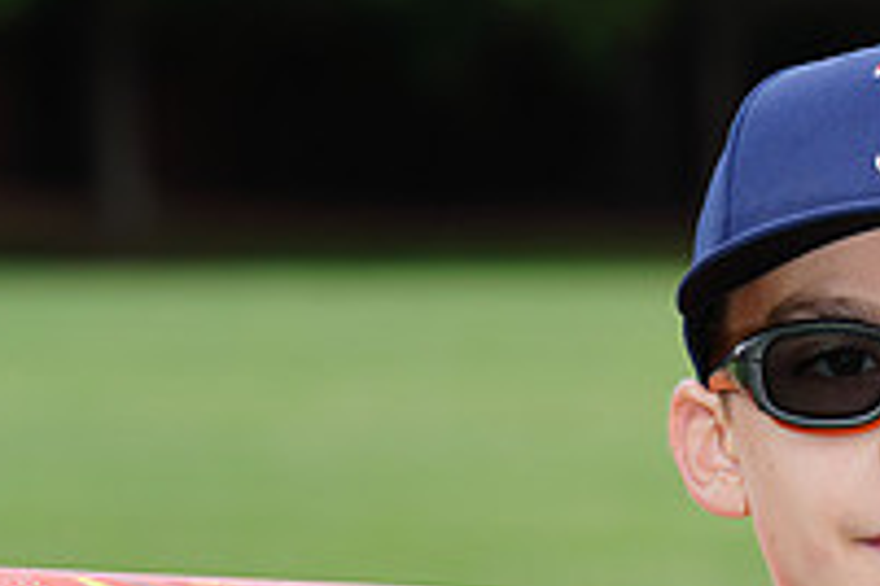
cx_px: 963
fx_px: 13566
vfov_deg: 2.5
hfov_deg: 3.7
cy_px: 732
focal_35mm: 555
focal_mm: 192
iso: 200
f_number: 9
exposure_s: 1/200
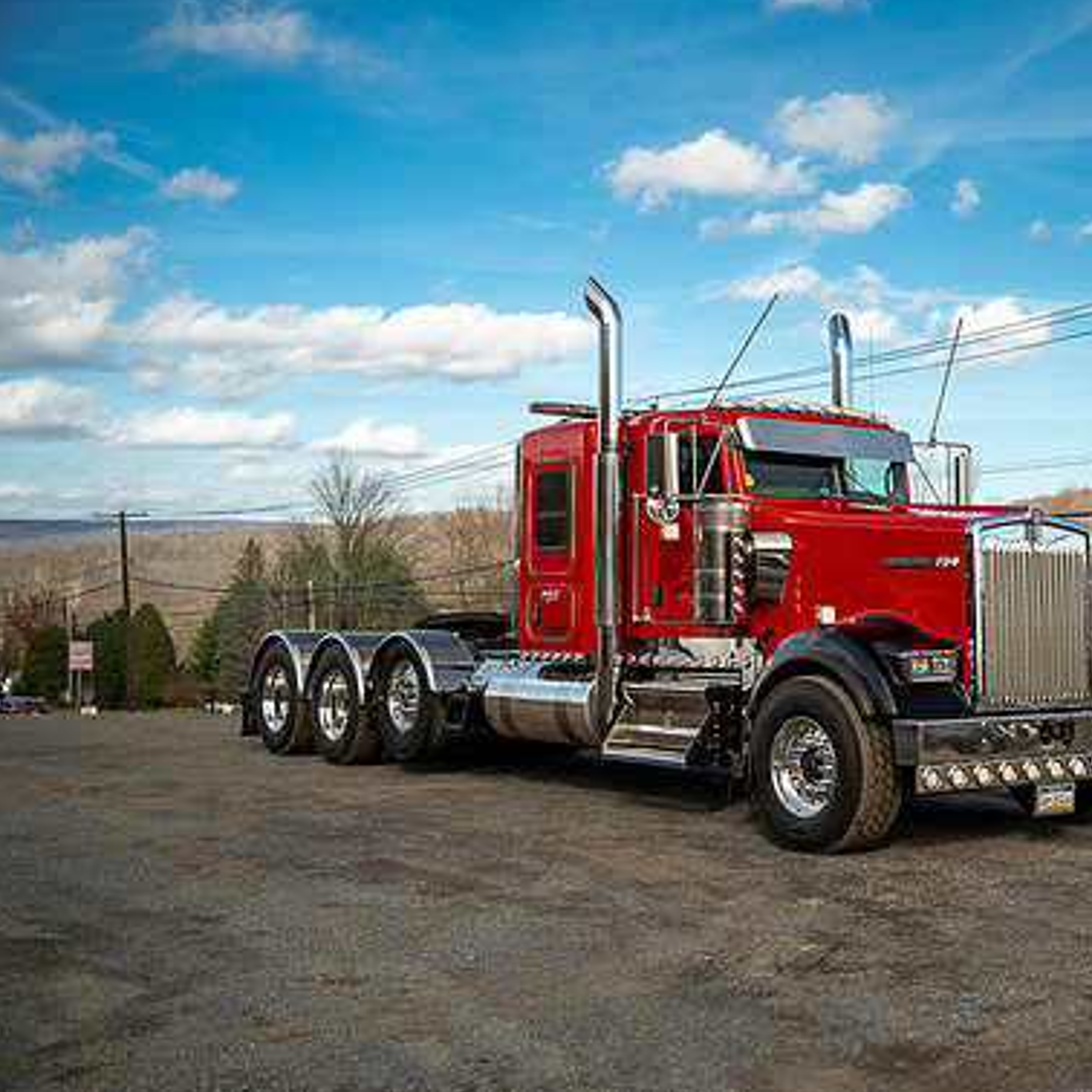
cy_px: 539
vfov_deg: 36.1
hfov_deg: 35.2
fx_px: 1677
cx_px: 826
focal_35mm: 47
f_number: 2.2
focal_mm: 36
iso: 100
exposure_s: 1/1000
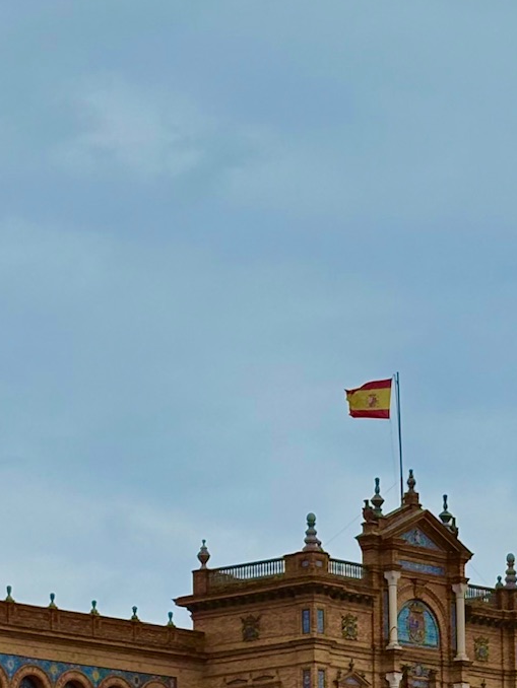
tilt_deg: +9.7
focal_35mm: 157
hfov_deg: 9.5
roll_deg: +0.7
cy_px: 611
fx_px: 3124
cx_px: 349
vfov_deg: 12.5
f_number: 1.6
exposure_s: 1/1048
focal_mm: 5.96
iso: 32
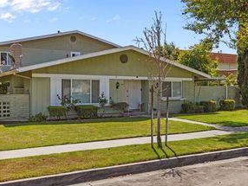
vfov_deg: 34.4
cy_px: 89
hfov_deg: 44.7
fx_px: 301
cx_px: 114
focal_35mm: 42
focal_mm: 25
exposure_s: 1/30
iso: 100
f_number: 8
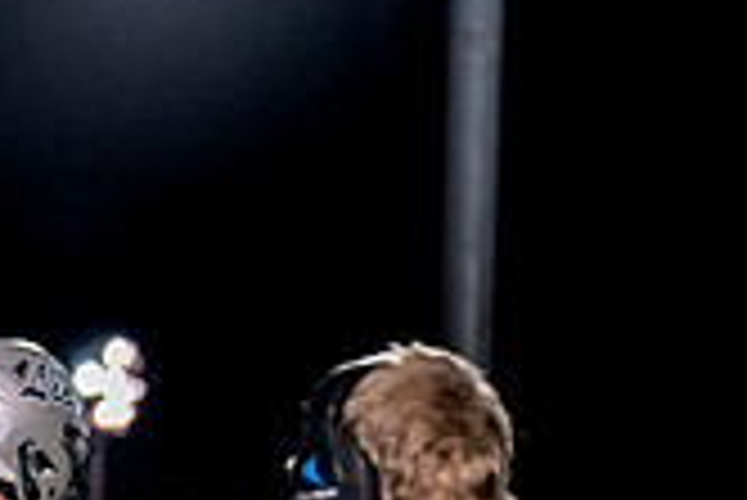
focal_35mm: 281
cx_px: -138
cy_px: 809
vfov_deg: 4.9
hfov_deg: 7.3
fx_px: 5836
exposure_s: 1/1000
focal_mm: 70
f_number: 2.8
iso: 3200
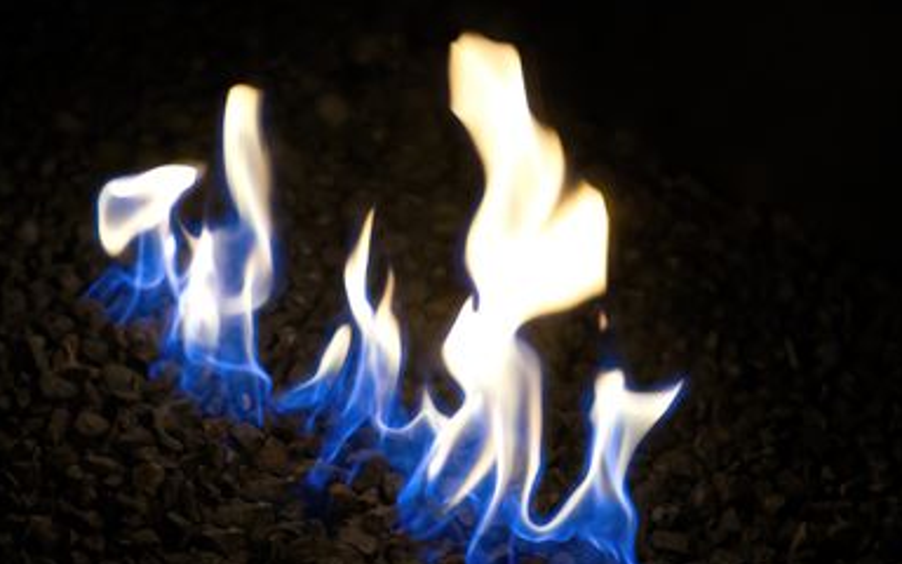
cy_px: 341
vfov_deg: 19.1
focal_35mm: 68
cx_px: 352
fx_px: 1672
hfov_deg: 30.1
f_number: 4
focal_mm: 50
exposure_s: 1/60
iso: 8000
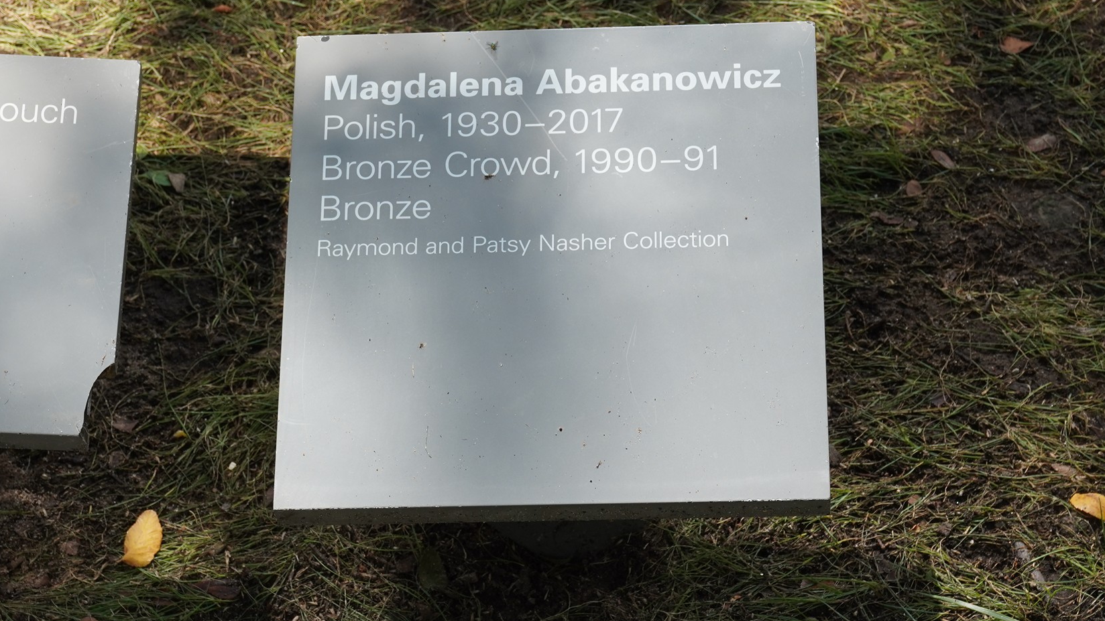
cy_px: 269
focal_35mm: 75
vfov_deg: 16.1
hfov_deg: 28.2
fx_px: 2198
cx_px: 550
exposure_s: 1/100
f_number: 11
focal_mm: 59
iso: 400
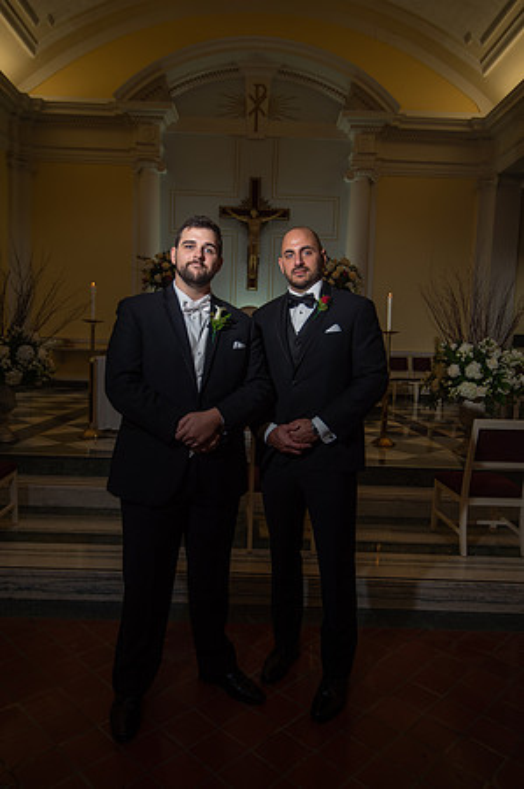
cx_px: 262
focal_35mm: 25
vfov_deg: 71.6
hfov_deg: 51.2
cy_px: 394
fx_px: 547
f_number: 4
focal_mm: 25
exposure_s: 1/125
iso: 200
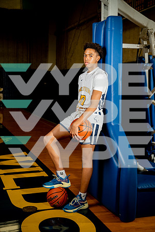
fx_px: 310
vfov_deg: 41.1
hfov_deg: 28.1
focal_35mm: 48
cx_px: 78
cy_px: 116
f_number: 4
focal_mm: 48
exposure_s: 1/250
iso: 400
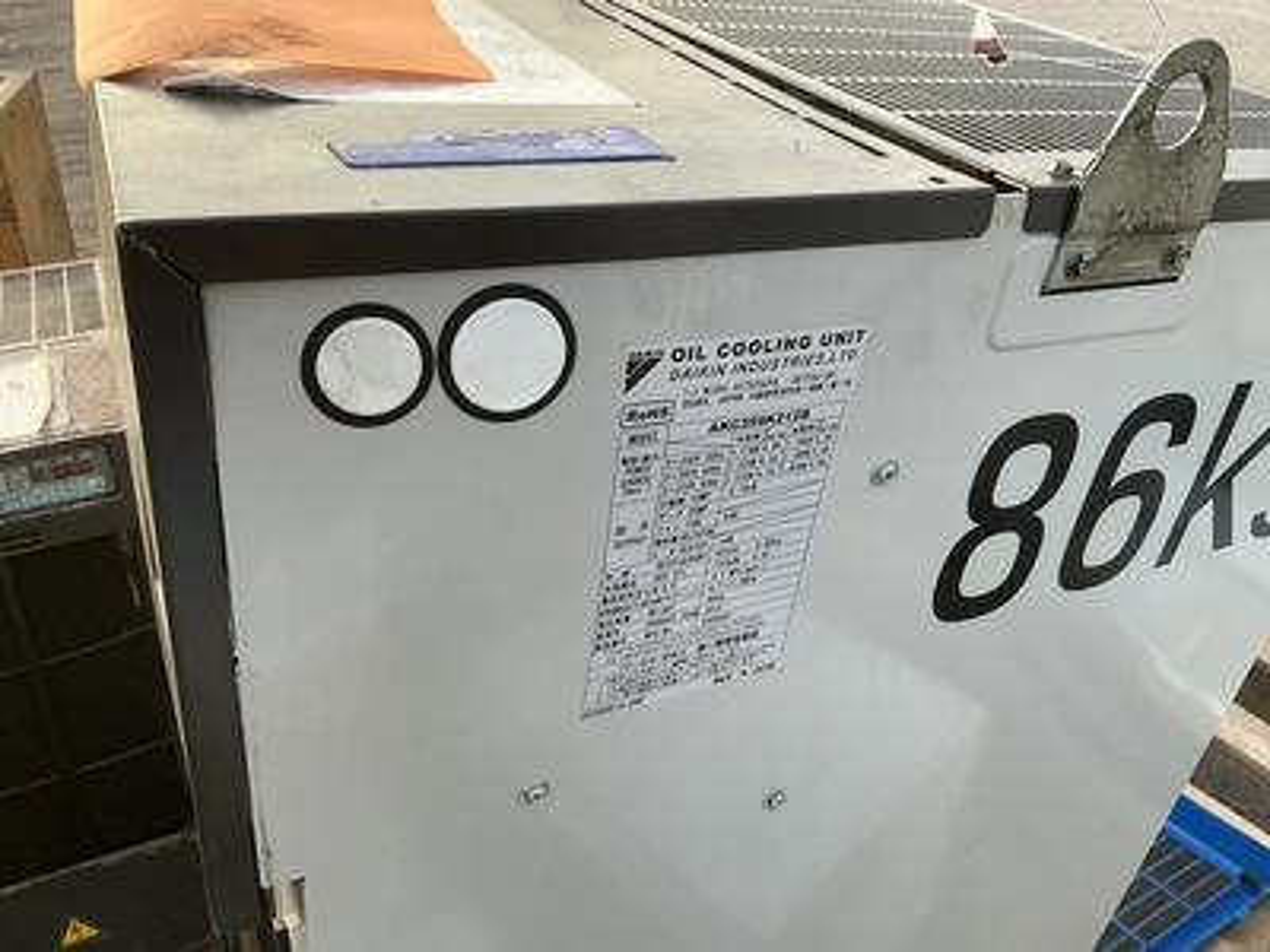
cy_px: 476
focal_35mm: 28
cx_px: 635
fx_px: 1027
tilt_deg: -28.3
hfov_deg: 63.4
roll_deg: -0.8
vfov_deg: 49.7
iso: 20
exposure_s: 1/122
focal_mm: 3
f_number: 1.8
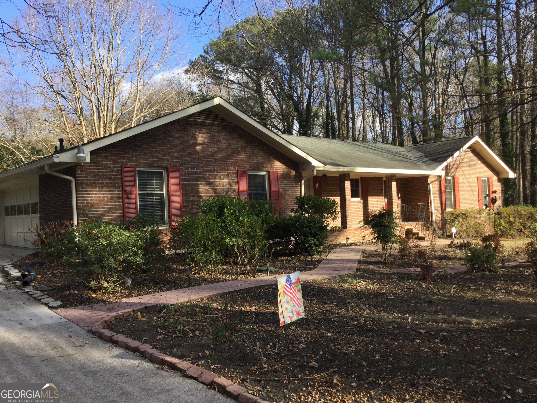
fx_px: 481
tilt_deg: -1.4
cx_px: 268
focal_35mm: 31
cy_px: 202
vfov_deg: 45.4
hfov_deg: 58.4
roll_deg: +1.6
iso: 25
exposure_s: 1/424
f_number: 2.4
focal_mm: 3.3
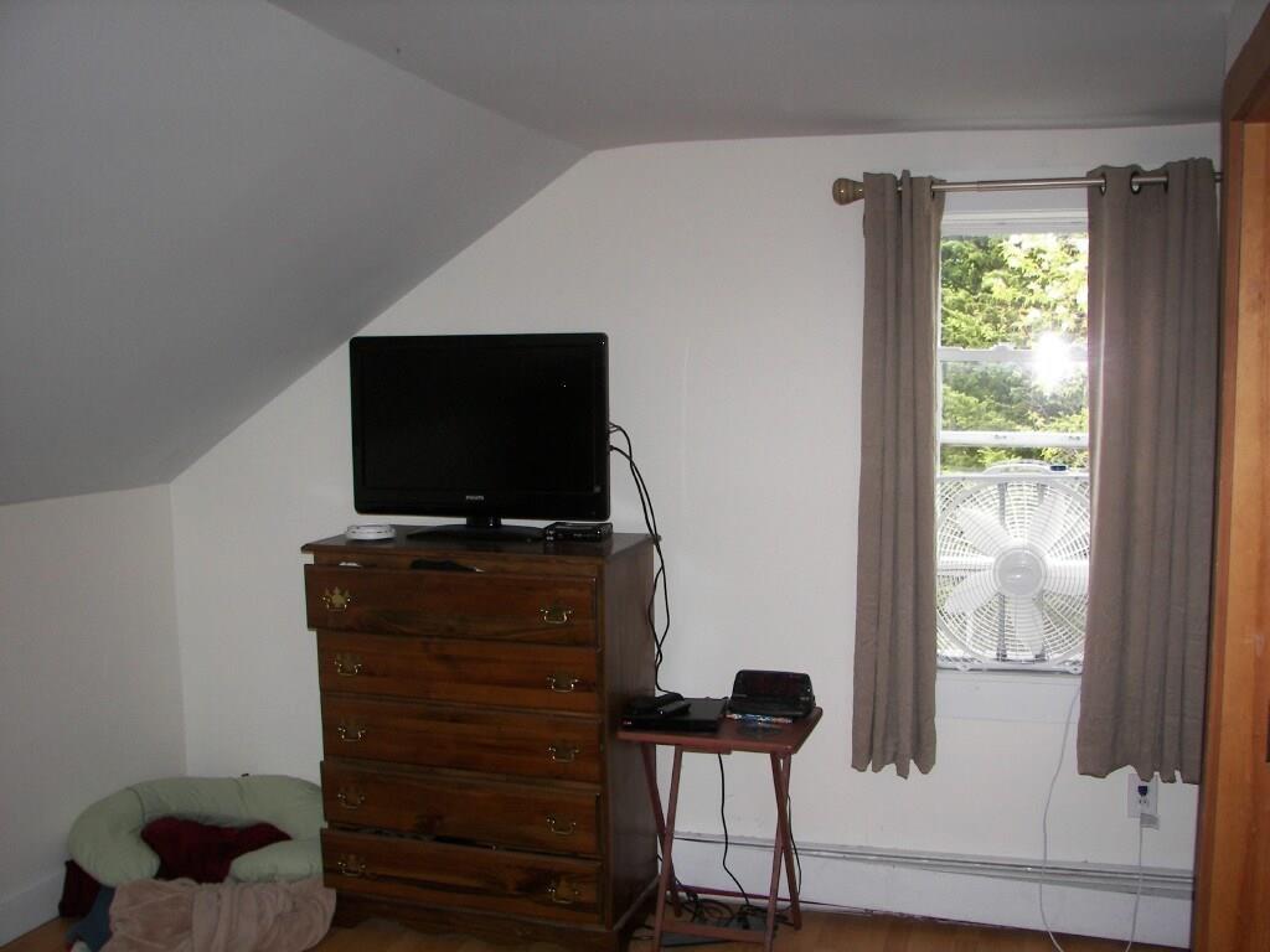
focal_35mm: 36
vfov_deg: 39.7
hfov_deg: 51.4
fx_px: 1321
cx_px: 635
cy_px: 476
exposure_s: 1/30
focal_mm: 6
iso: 100
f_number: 2.8
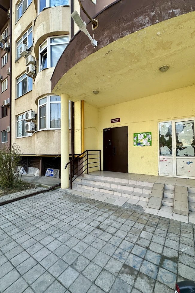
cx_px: 107
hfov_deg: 77.1
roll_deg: +1.1
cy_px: 149
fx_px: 122
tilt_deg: +0.9
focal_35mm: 15
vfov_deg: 100.4
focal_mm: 2.22
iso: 40
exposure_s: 1/385
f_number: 2.2
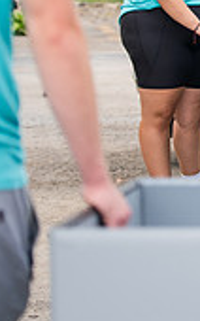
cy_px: 48
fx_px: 2577
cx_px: 389
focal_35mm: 295
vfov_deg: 7.1
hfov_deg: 4.4
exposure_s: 1/640
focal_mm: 85
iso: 125
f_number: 3.2
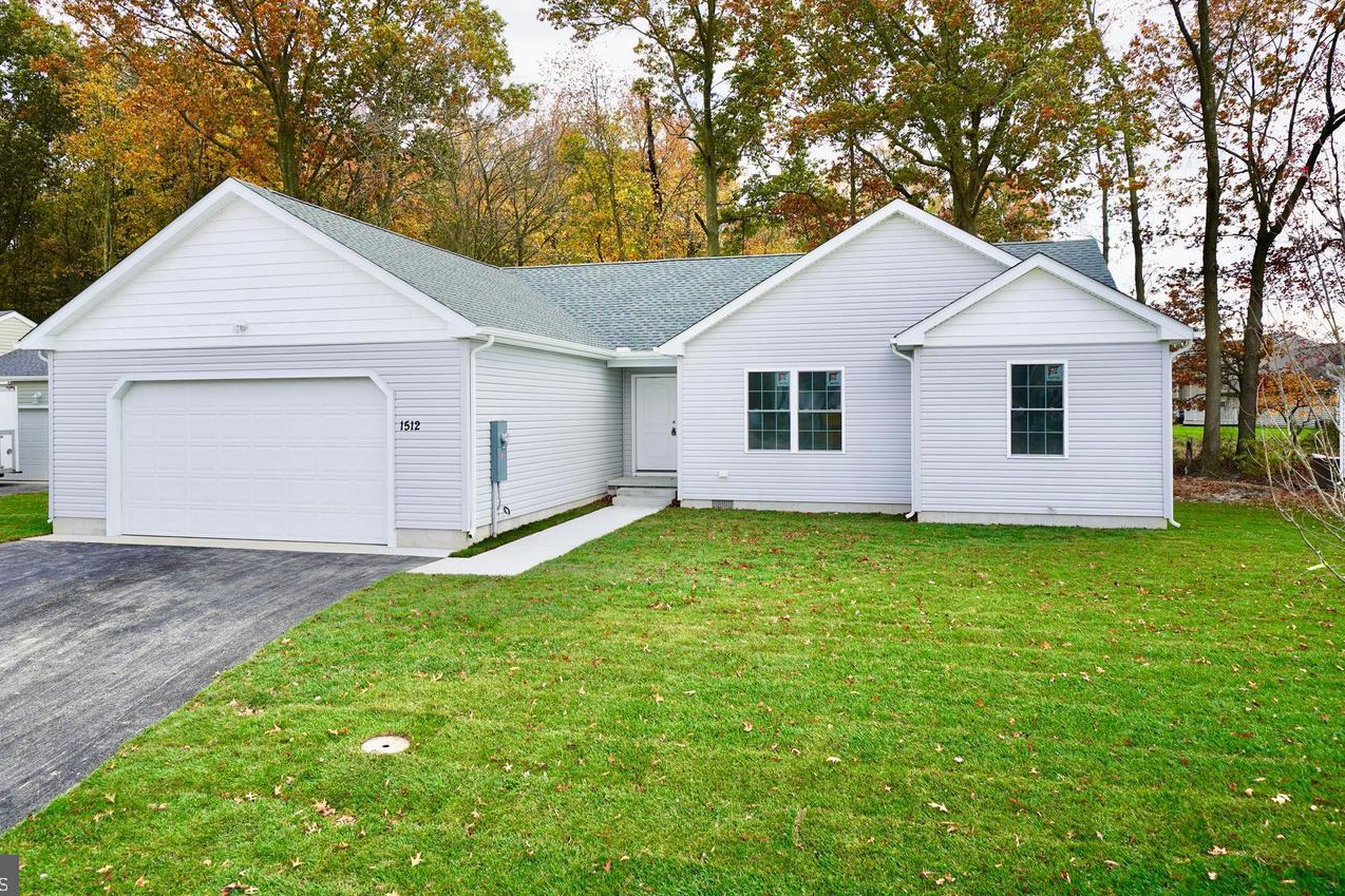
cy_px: 402
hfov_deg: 69.3
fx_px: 971
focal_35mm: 26
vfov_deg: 49.5
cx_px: 614
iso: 100
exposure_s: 1/100
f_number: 7.1
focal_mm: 23
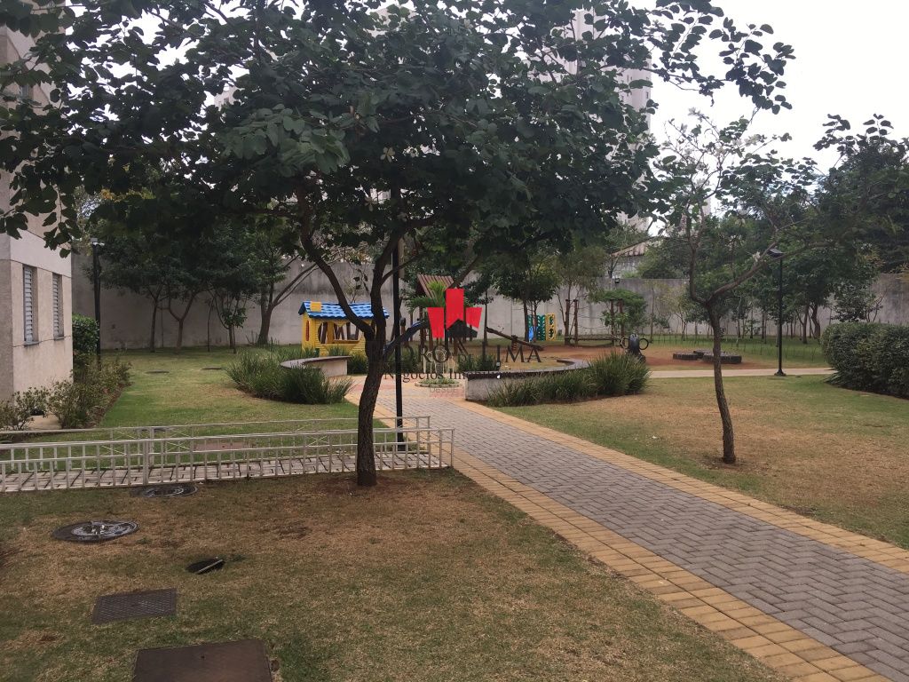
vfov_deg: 48.2
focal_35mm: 29
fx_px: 762
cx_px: 454
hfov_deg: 61.7
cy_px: 341
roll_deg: +0.5
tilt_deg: -4.1
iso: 25
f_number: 2.2
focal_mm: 4.15
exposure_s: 1/304
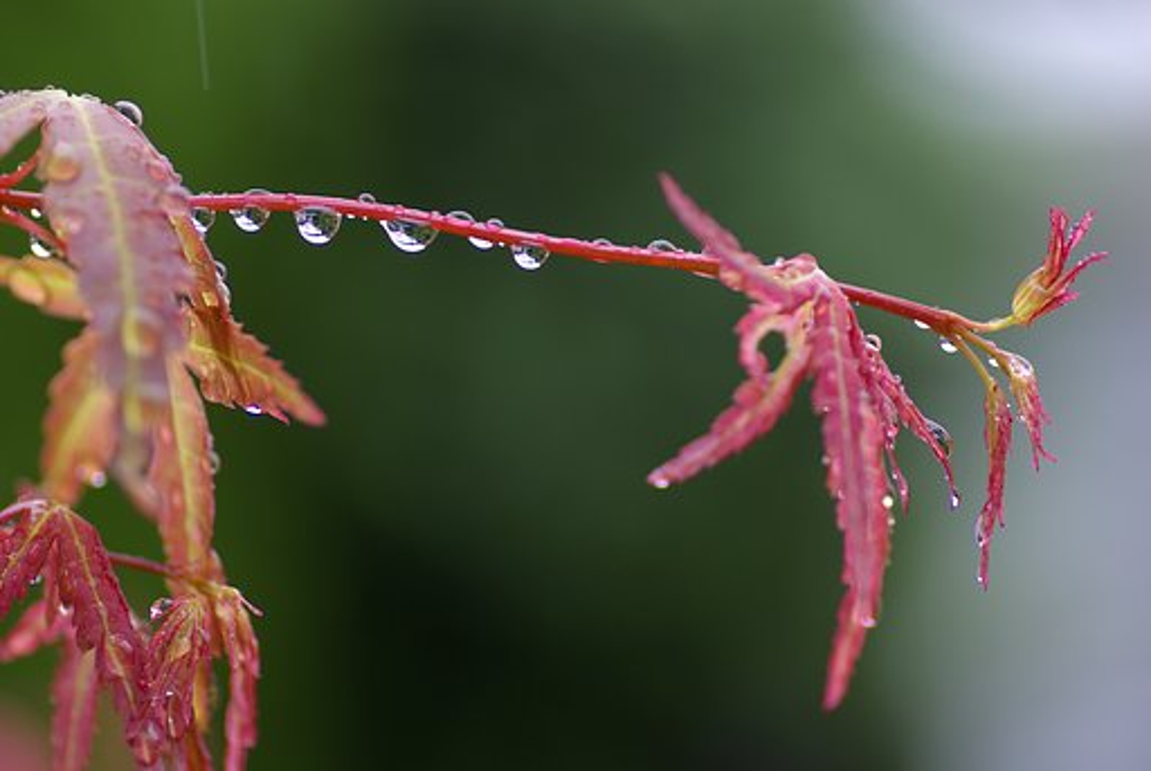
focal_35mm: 135
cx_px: 576
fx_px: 4322
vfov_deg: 10.2
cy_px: 386
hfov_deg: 15.2
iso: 100
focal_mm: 90
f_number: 3.2
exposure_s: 1/200
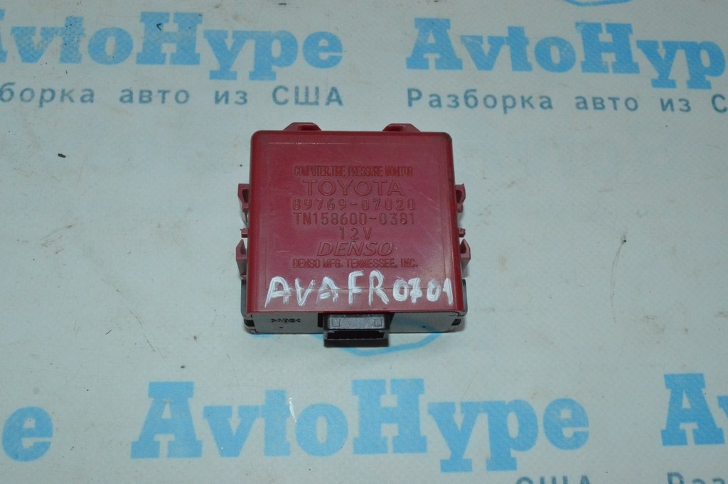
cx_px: 364
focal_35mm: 40
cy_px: 242
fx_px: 818
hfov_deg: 48.0
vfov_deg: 33.0
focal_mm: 27
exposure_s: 1/200
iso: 3200
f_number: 16
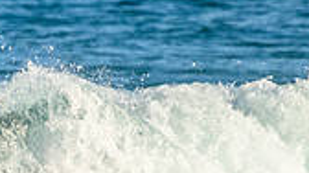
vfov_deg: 0.4
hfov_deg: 0.7
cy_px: 225
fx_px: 23747
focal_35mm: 2902
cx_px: -171
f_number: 11
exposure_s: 1/2000
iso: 1600
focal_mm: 800
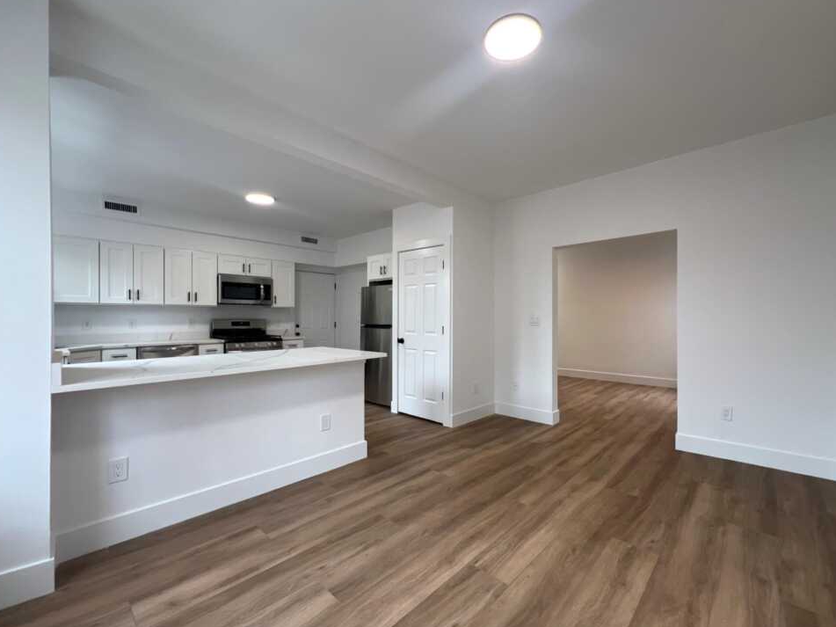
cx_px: 440
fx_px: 338
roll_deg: -1.9
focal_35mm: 14
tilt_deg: -2.3
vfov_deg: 85.7
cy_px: 315
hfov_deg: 102.0
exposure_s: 1/99
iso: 125
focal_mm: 1.57
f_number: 1.8
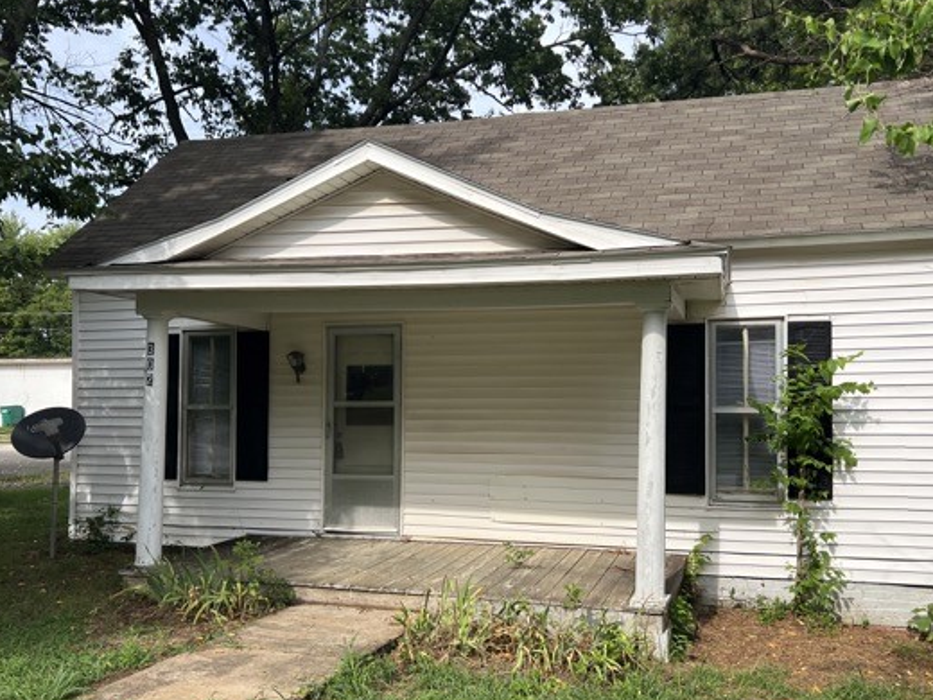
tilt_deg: +0.4
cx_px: 506
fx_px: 862
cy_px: 379
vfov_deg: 44.1
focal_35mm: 32
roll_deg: -0.5
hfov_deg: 56.7
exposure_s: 1/2457
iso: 50
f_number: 1.5
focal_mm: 5.7
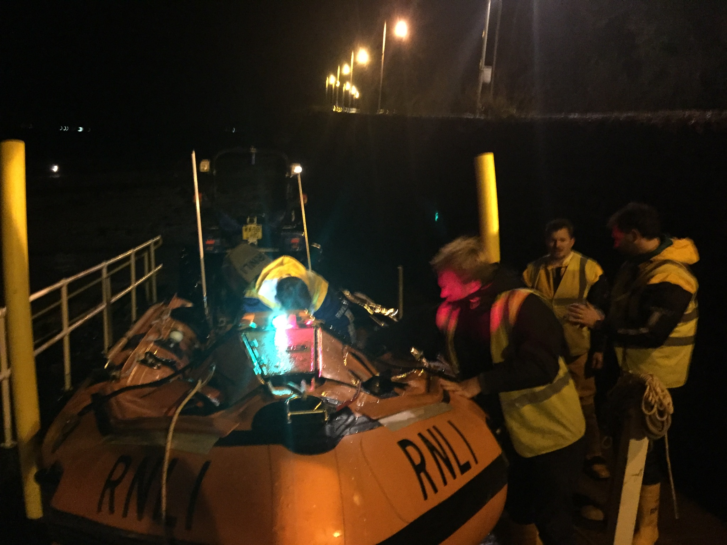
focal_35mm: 29
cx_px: 364
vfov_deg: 48.2
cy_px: 272
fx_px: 609
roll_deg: -3.5
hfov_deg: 61.7
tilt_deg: -13.4
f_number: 2.2
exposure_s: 1/17
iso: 800
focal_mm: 4.15
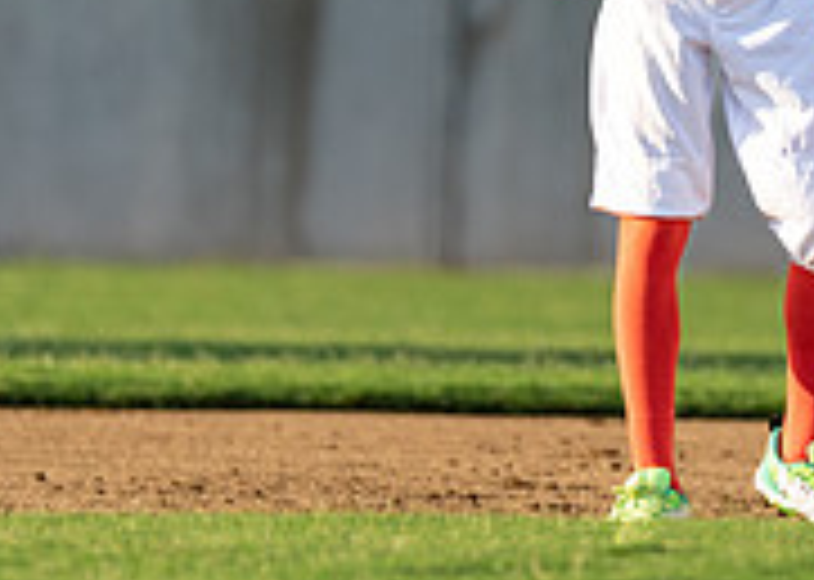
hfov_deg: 2.0
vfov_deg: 1.4
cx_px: 738
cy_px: -156
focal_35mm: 1001
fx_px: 23124
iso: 320
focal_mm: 200
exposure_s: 1/2500
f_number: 2.8
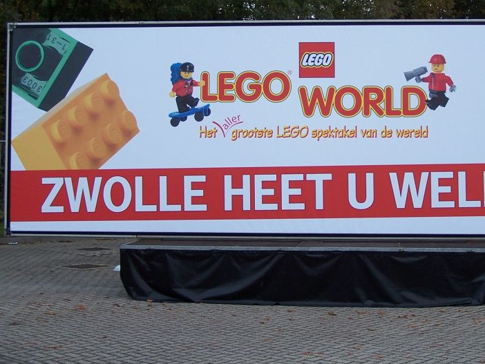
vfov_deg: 21.0
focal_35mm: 70
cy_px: 128
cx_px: 330
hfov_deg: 27.6
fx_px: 981
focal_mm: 8
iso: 80
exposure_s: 1/45
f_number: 3
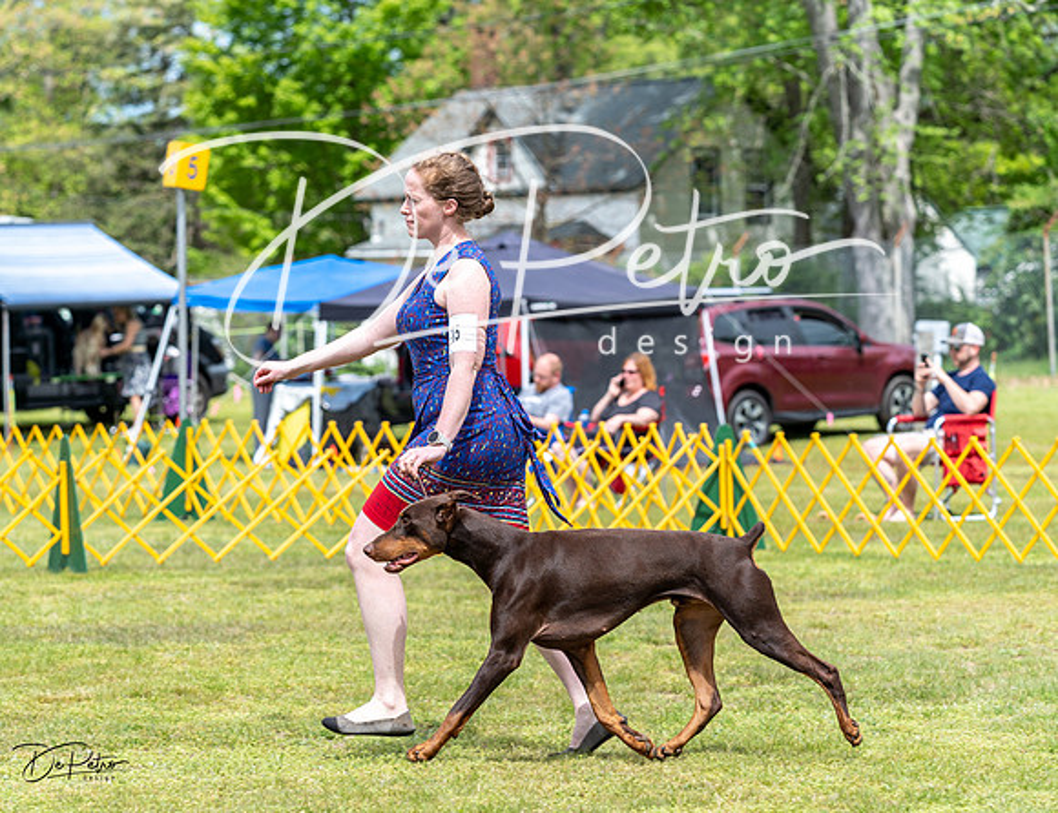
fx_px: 4216
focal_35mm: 137
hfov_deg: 14.3
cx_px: 473
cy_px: 441
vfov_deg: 11.0
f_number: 4.5
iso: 100
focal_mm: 111
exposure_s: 1/640
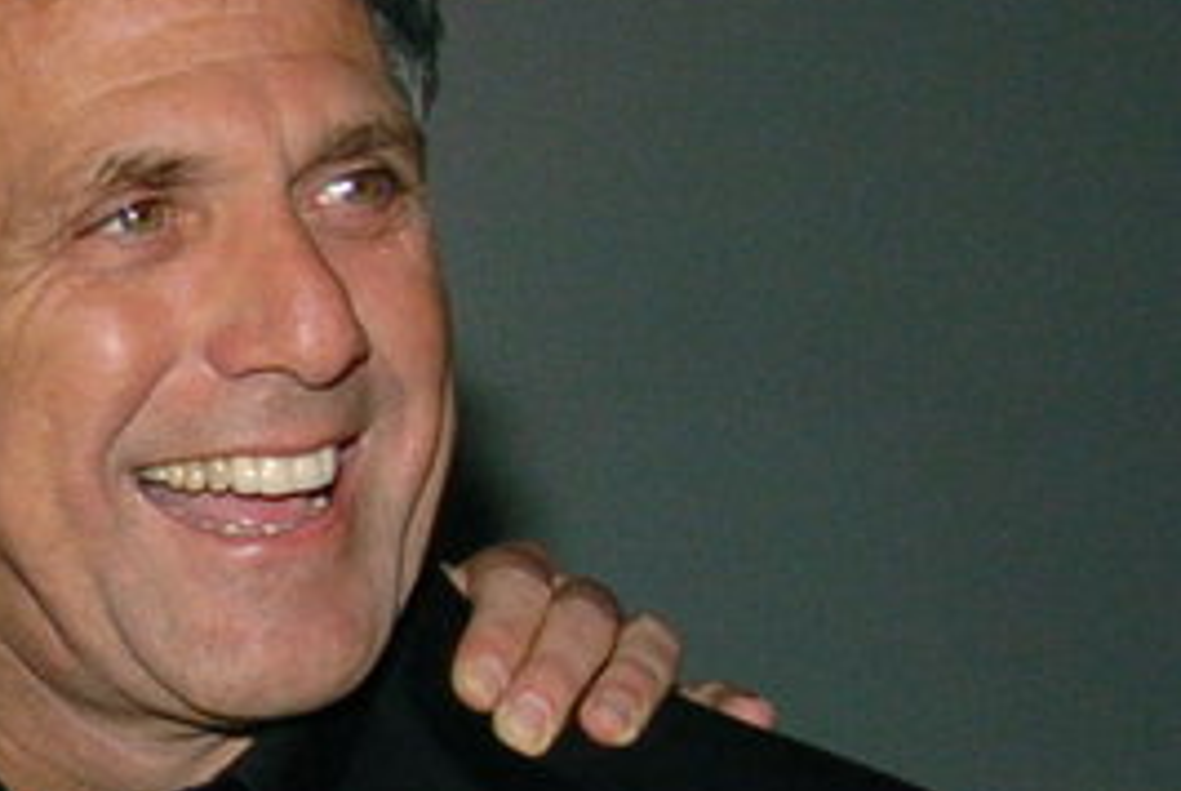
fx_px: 5780
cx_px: -1123
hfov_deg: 10.7
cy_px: 1075
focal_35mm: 176
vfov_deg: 7.7
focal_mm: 26
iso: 400
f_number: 6.3
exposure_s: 1/80
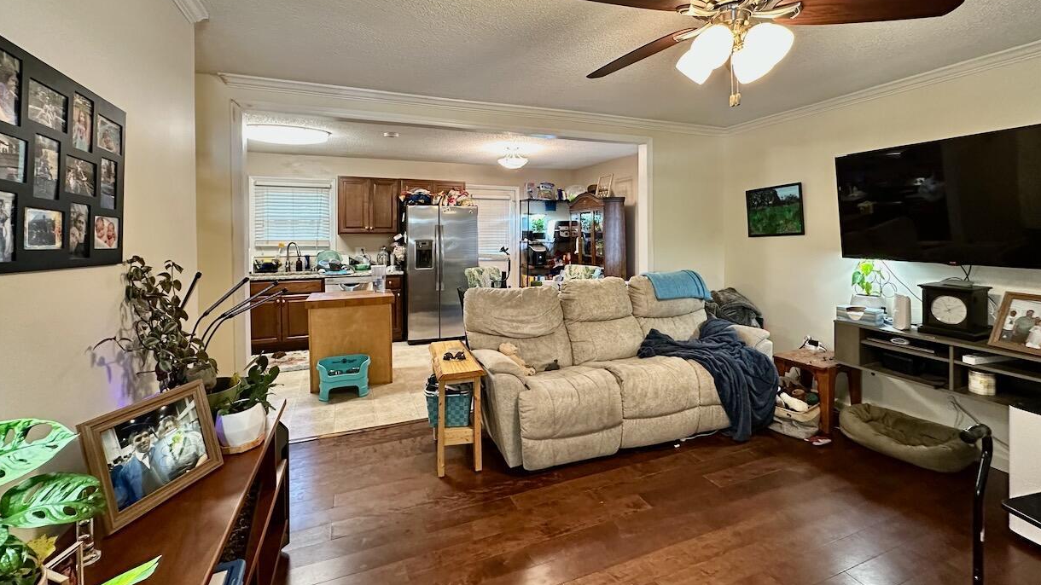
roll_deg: +0.0
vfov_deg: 66.4
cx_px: 524
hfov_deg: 99.4
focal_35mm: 16
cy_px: 234
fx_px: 442
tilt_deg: +0.7
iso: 800
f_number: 2.2
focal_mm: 2.22
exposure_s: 1/60
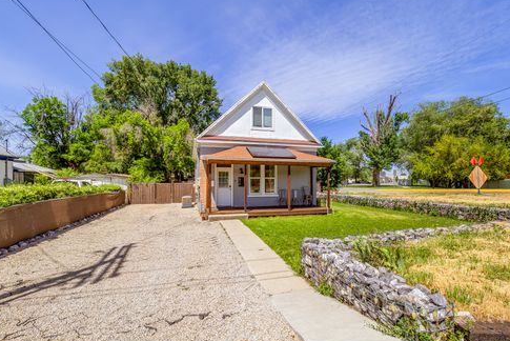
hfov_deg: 100.4
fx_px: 213
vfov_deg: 77.3
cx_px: 252
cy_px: 183
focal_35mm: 15
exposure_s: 1/200
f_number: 6.3
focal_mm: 7
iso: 200
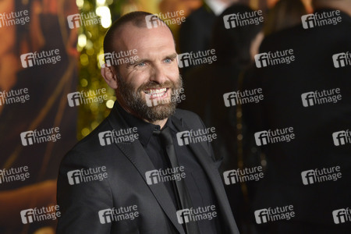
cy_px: 117
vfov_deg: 8.9
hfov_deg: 13.2
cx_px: 176
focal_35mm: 155
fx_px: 1511
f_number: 5
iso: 2000
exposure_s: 1/320
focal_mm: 155
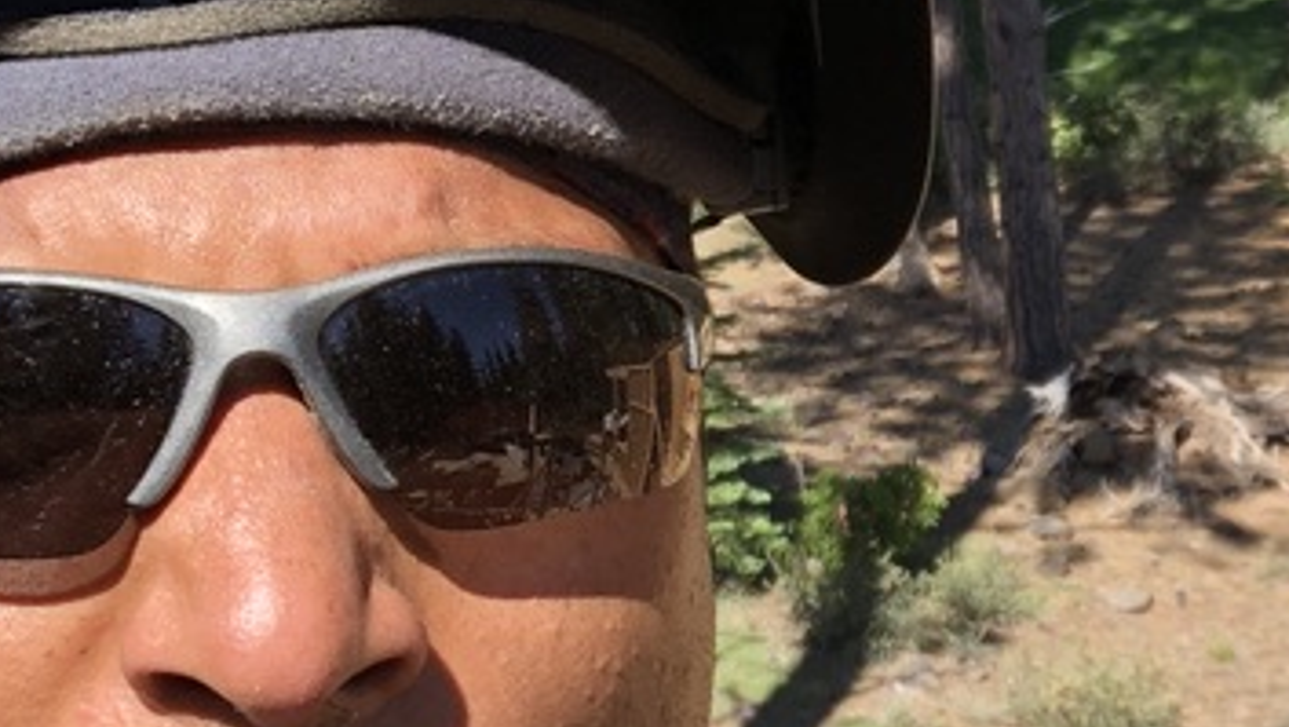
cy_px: 471
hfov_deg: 20.7
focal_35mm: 101
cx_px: 1176
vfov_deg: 12.0
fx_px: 3454
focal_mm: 2.87
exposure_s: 1/456
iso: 20
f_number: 2.2
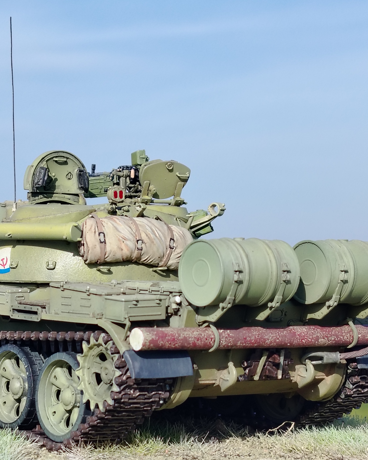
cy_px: 230
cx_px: 111
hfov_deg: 13.0
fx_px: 1607
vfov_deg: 16.3
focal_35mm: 118
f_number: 1.75
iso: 100
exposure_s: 1/587
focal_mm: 5.25
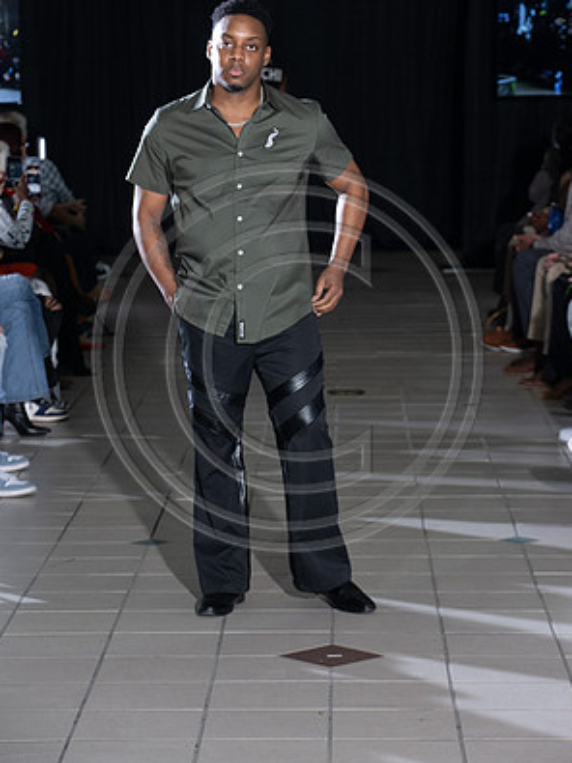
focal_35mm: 127
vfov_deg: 15.5
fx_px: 2800
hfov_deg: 11.7
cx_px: 288
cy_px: 355
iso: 1250
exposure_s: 1/160
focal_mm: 116
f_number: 6.3
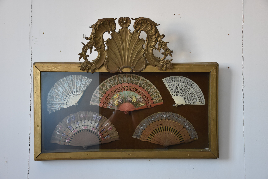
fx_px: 380
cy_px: 90
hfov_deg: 38.9
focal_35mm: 51
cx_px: 134
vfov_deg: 26.5
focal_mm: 34
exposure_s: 1/80
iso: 800
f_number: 4.5
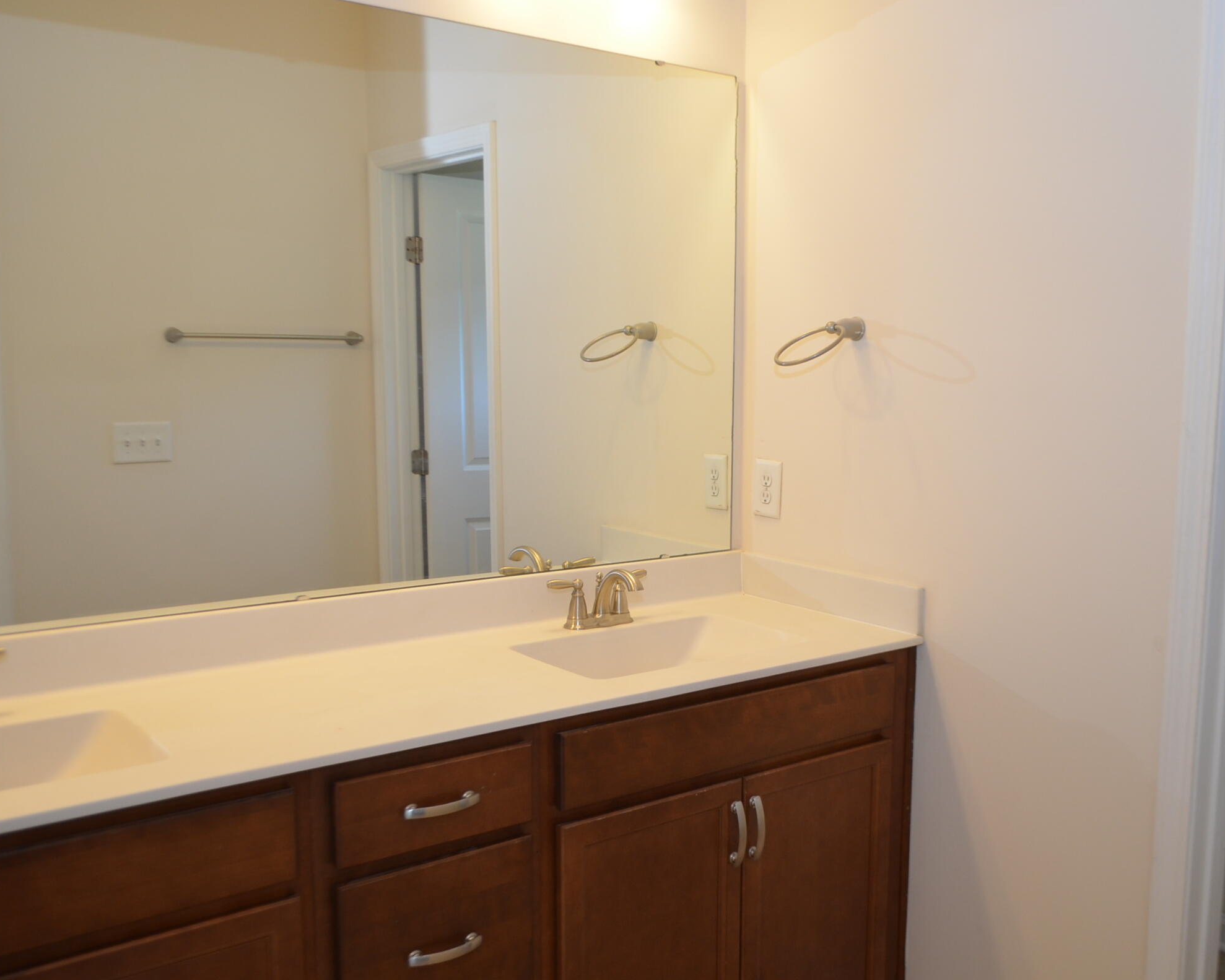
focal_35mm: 35
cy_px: 505
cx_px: 646
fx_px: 1269
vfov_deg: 42.2
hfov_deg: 51.5
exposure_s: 1/60
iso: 400
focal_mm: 20
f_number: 3.8
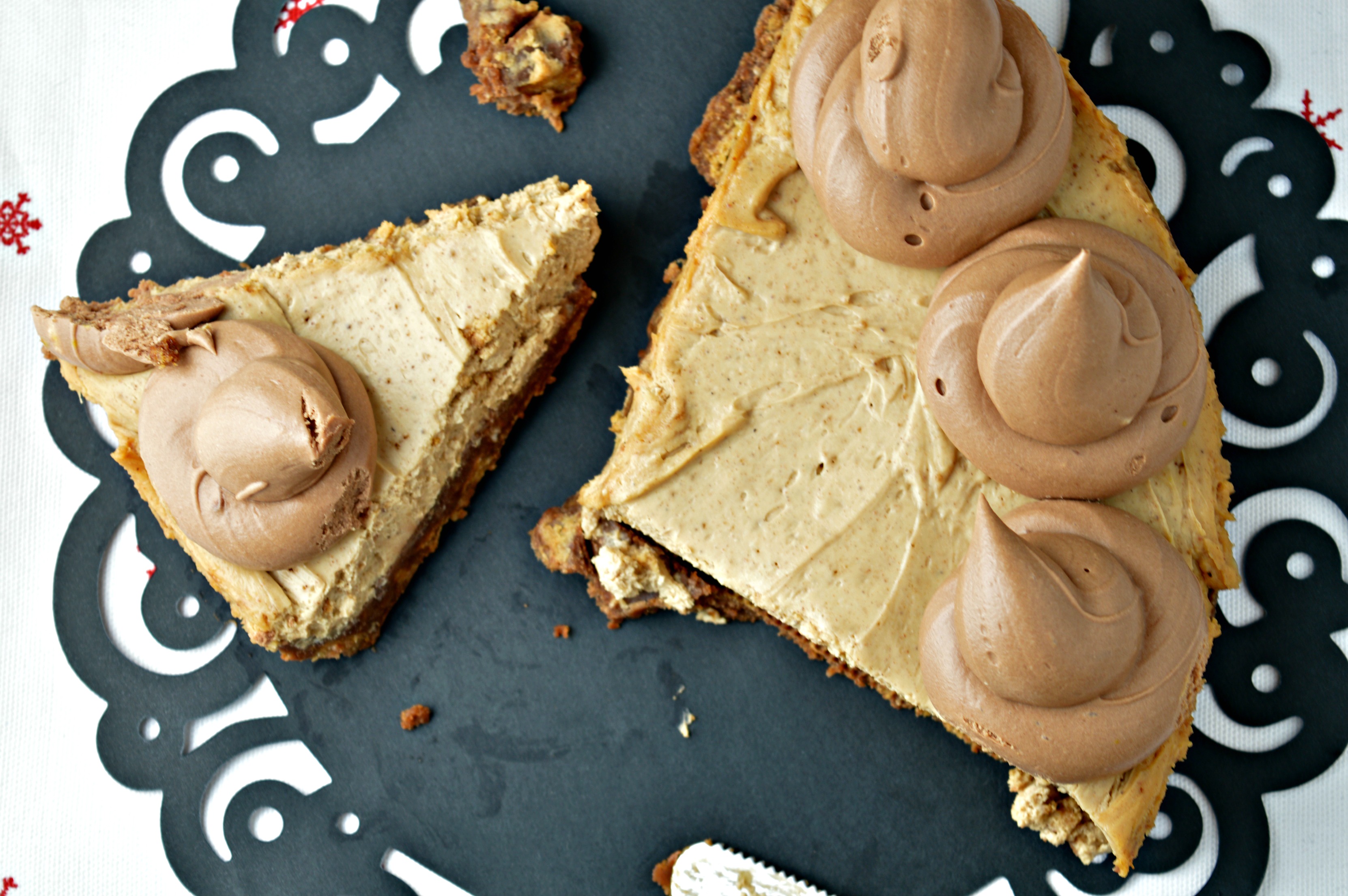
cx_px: 674
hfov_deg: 24.6
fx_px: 3086
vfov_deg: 16.5
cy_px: 448
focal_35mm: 82
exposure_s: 1/20
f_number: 6.3
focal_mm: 55
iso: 100
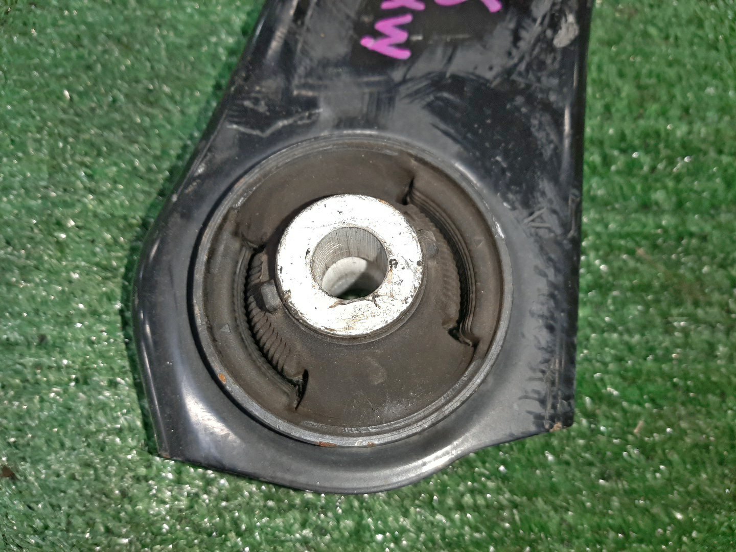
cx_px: 368
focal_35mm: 26
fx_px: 553
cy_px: 276
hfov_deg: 67.3
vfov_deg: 53.1
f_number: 1.7
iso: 101
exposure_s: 1/50
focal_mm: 3.93
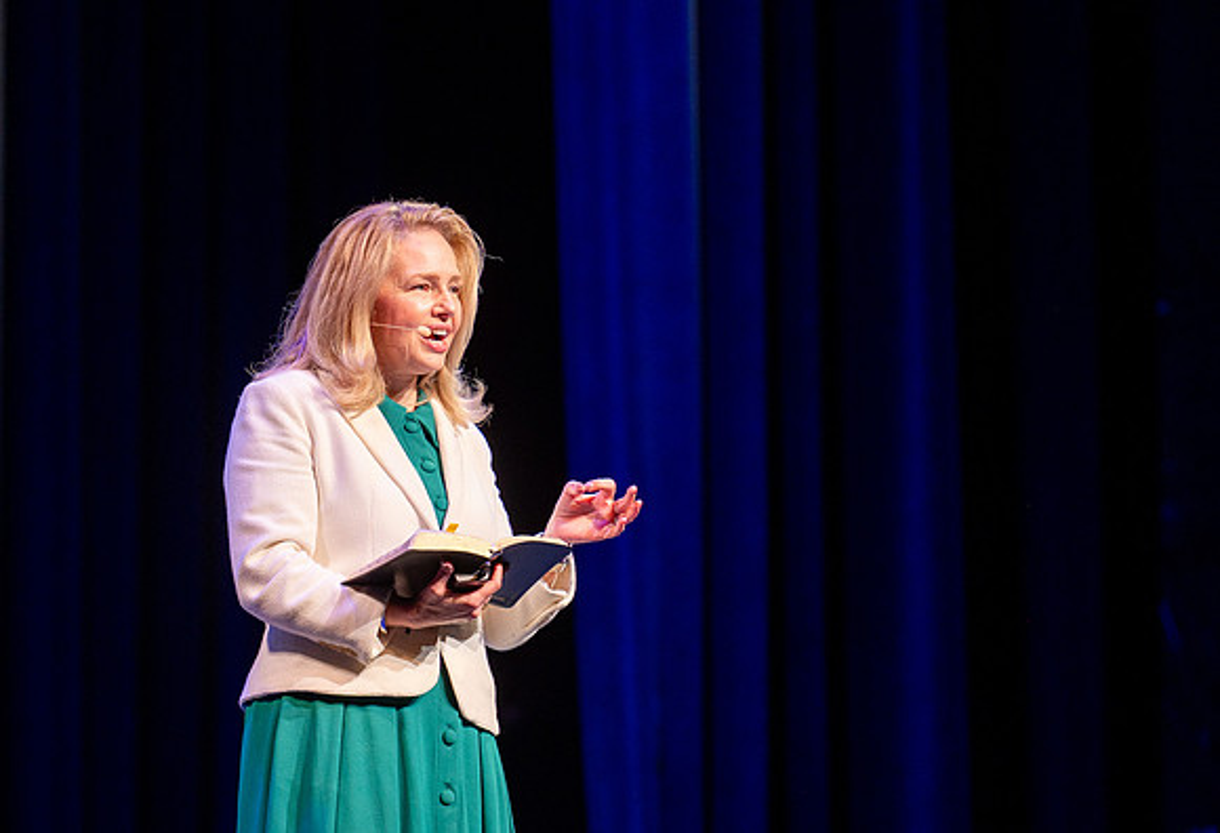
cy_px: 214
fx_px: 8009
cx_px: 488
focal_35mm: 235
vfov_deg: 5.9
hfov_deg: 8.7
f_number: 2.8
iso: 800
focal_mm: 155
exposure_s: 1/200
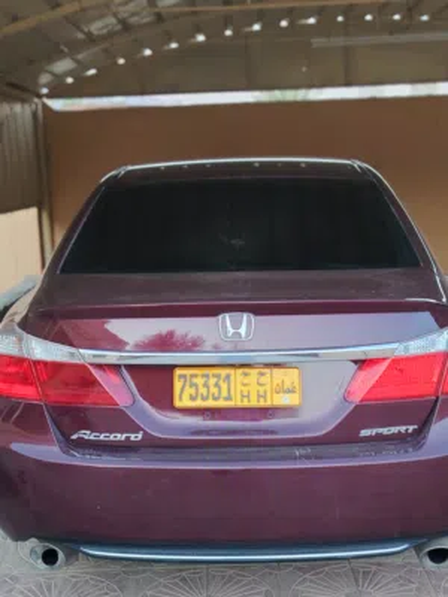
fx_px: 828
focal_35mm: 48
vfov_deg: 39.7
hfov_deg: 30.3
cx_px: 224
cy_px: 298
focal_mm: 3.25
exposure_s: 1/50
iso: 151
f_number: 4
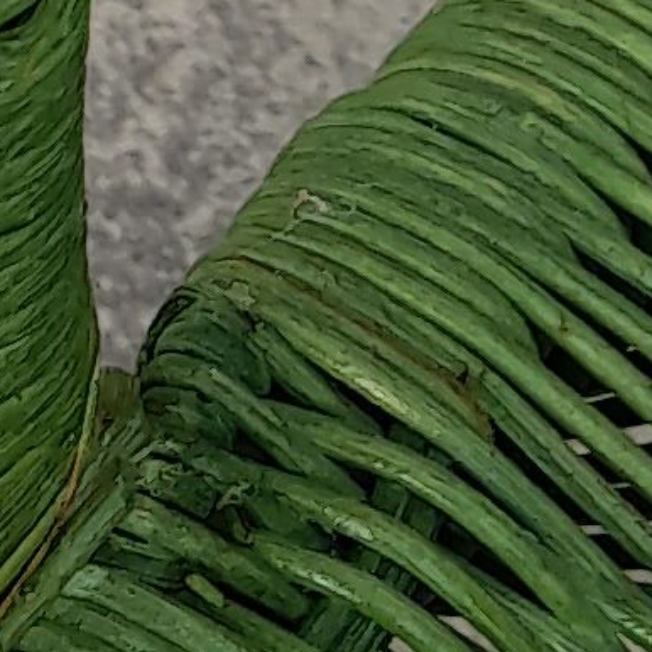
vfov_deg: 7.1
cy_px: -986
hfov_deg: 7.3
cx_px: -718
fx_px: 4880
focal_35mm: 229
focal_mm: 4.6
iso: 20
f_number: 2
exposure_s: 1/149
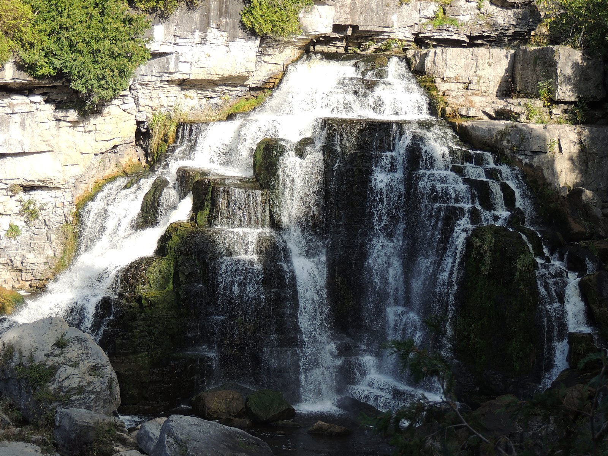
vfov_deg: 16.4
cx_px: 304
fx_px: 1581
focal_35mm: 90
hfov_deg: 21.8
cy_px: 228
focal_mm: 16
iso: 100
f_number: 4.1
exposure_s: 1/400
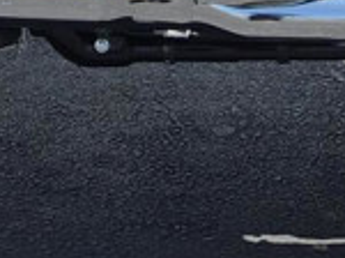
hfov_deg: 12.1
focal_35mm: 164
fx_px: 1632
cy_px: -511
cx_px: 178
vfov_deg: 7.8
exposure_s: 1/5024
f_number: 1.8
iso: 80
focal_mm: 5.4
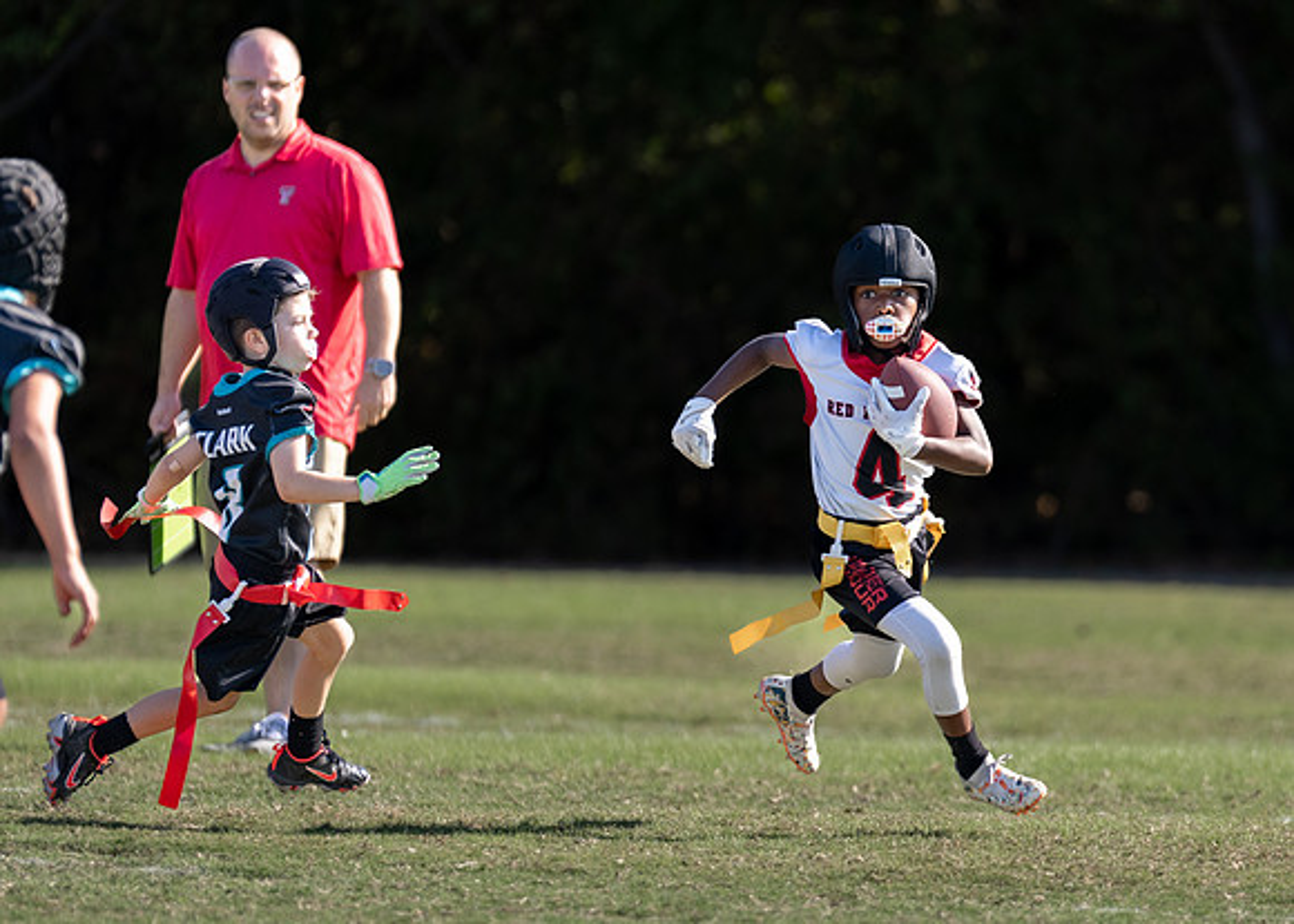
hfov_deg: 4.9
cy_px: 562
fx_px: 15230
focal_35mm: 415
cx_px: 907
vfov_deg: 3.5
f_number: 2.8
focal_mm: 200
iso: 100
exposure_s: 1/1250
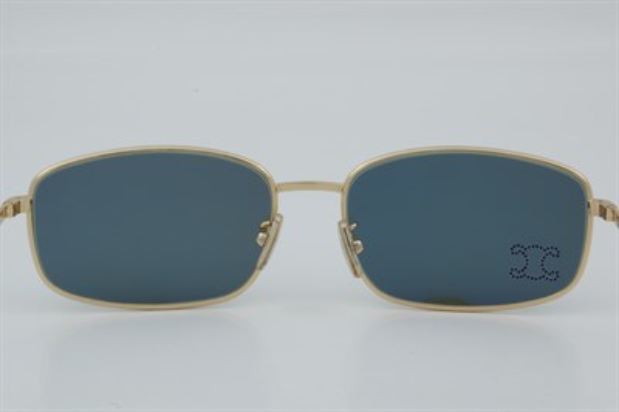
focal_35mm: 82
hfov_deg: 24.6
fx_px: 1417
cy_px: 206
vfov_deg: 16.5
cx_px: 310
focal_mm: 55
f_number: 32
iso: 100
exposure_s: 1/4
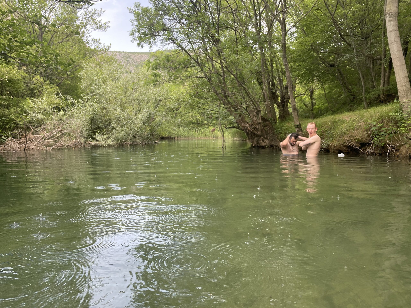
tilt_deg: -2.5
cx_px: 206
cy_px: 154
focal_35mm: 26
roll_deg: +0.4
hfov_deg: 67.3
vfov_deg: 53.1
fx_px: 309
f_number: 1.6
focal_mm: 4.2
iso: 32
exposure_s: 1/240
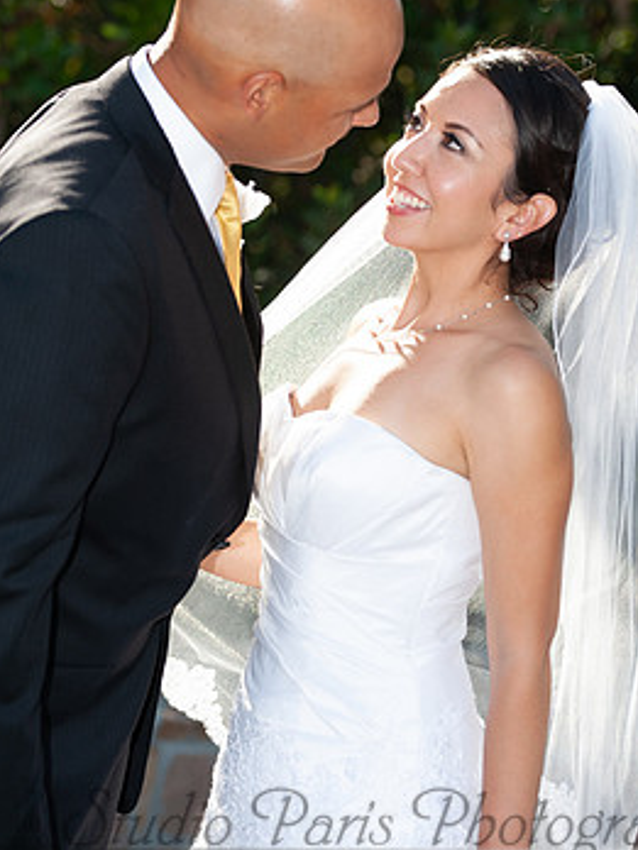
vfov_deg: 16.7
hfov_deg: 12.6
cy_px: 366
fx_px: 2900
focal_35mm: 118
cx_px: 356
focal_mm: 95
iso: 200
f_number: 3.5
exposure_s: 1/640
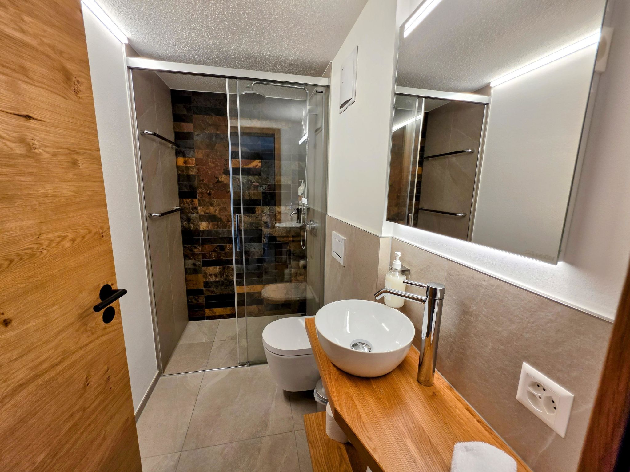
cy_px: 236
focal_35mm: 13
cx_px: 315
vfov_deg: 89.9
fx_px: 237
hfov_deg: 106.2
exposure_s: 1/100
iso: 40
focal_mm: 2.2
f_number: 1.9
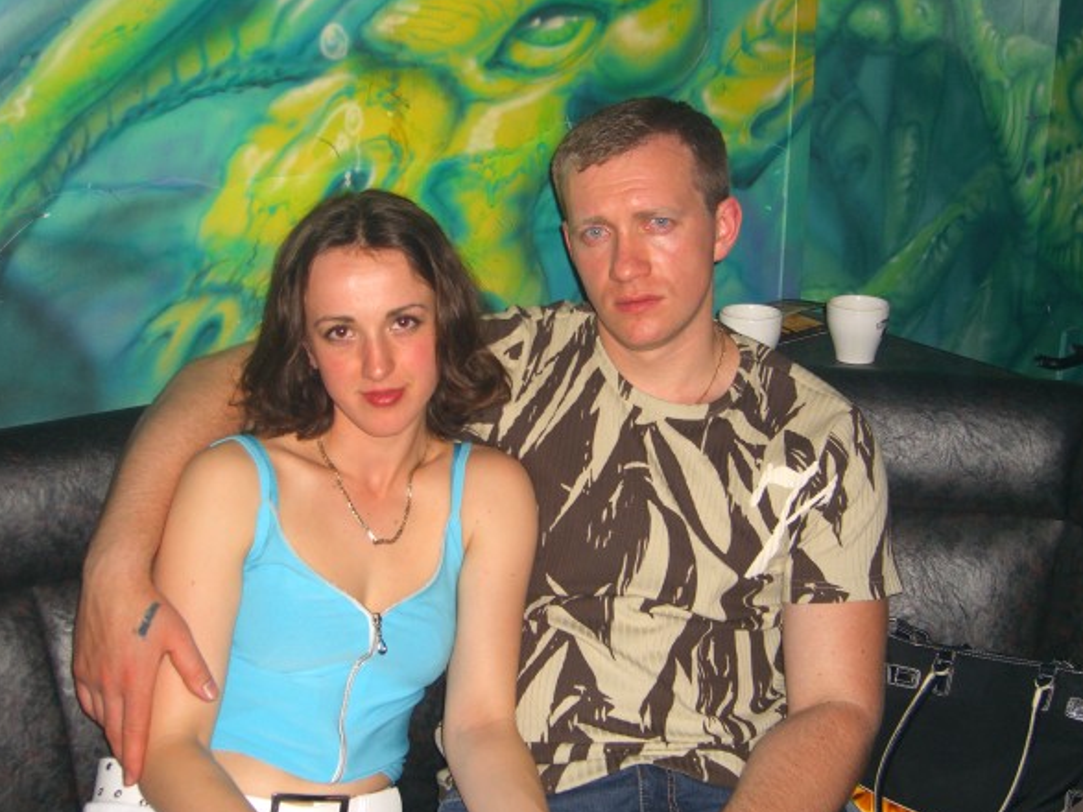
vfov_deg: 30.9
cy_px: 412
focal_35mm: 47
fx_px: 1470
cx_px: 542
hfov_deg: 40.4
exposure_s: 1/60
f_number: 3.1
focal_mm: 9.5
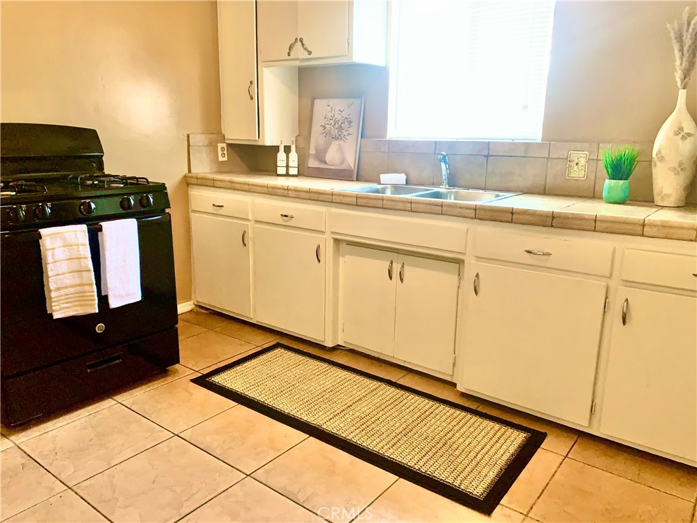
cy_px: 262
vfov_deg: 53.1
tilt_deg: -12.6
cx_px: 348
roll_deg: -0.6
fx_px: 524
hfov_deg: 67.3
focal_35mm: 26
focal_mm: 4.25
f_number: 1.8
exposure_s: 1/60
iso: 400
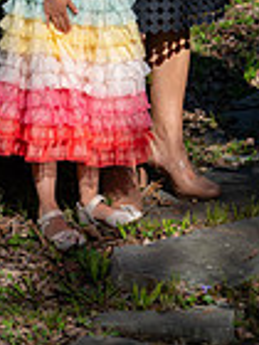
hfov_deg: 6.4
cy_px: -153
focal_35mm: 231
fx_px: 2304
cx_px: 196
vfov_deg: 8.4
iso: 400
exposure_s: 1/3200
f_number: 4.5
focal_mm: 75
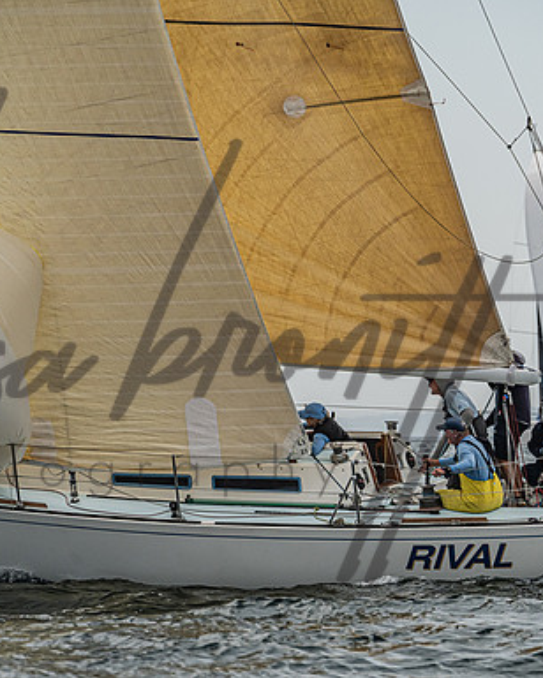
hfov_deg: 4.1
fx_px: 7553
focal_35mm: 376
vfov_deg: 5.1
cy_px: 392
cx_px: 339
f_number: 8
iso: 400
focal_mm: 230
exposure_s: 1/3200
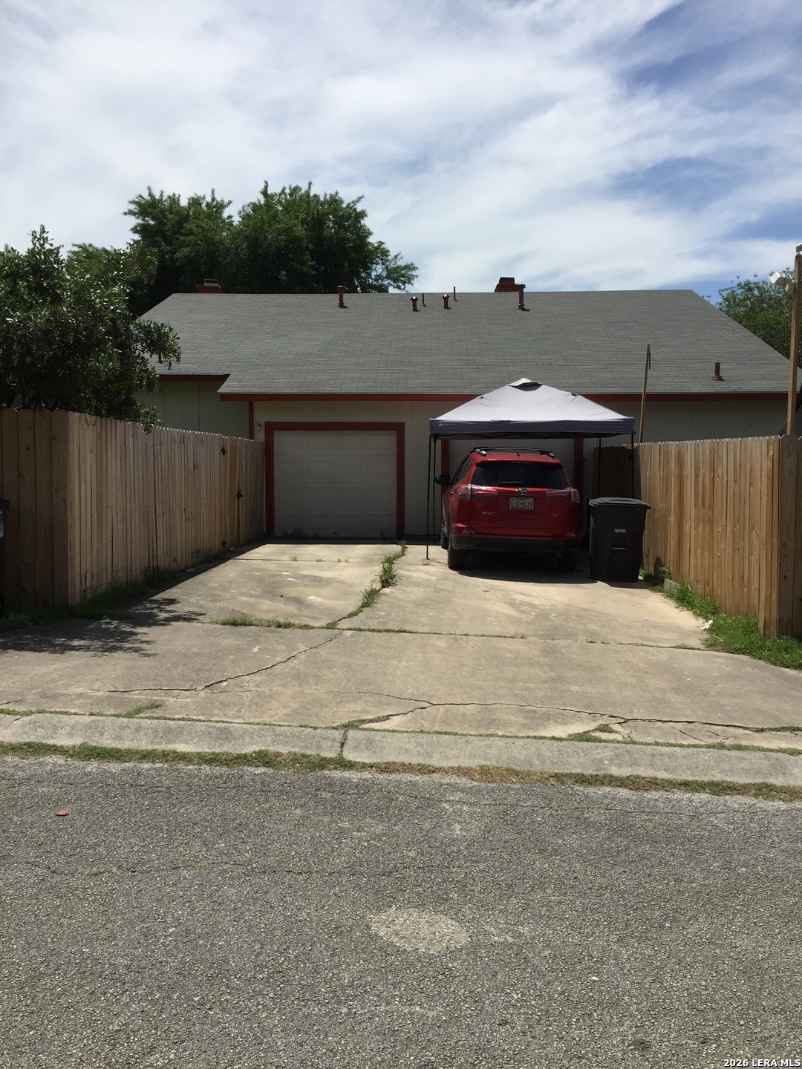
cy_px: 534
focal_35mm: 29
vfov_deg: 61.7
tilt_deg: -2.7
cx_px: 401
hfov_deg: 48.2
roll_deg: -0.6
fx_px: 896
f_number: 2.2
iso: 32
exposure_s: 1/4950
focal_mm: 4.15
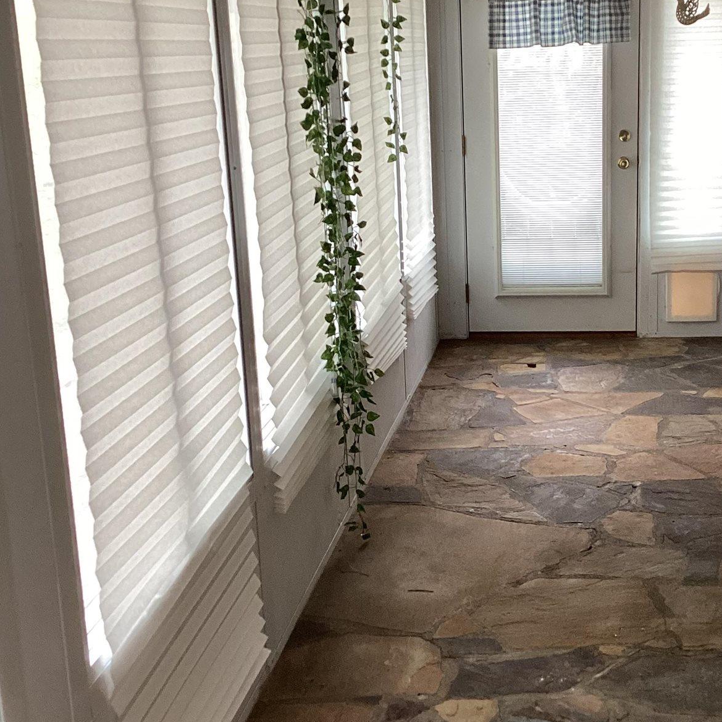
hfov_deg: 31.3
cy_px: 368
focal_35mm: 54
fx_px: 1274
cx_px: 503
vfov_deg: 31.6
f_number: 2.4
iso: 125
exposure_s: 1/60
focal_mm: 3.3
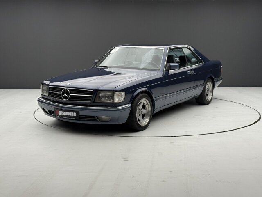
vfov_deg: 30.3
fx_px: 363
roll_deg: -0.2
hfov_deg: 39.7
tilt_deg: -9.0
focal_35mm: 48
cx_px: 131
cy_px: 98
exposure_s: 1/99
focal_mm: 6.76
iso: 125
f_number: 1.78
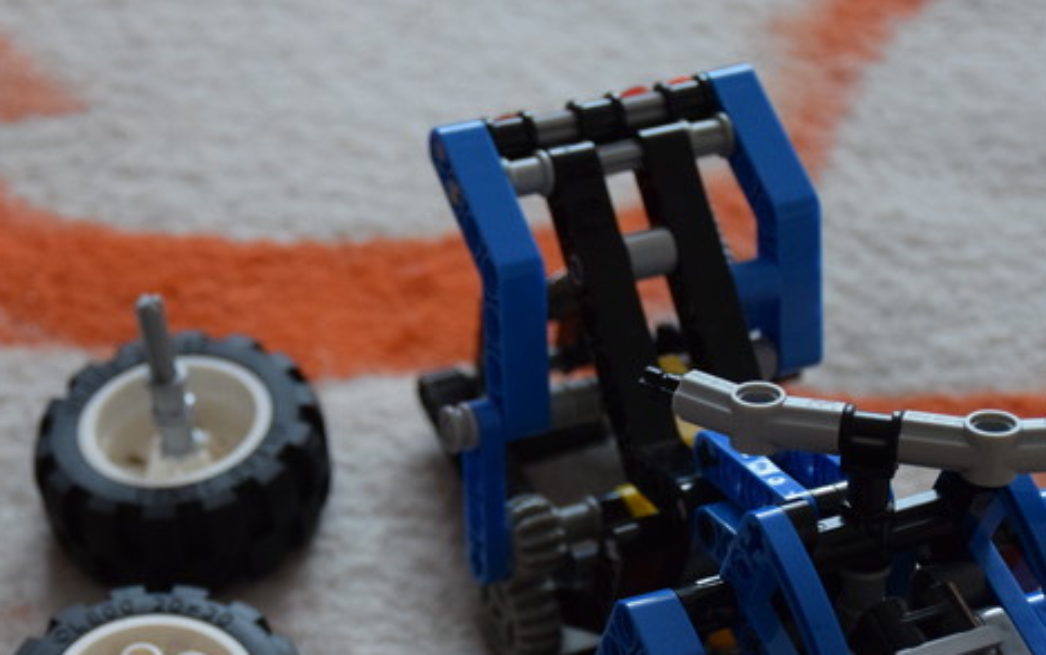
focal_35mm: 103
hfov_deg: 20.1
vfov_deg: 12.7
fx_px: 2937
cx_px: 331
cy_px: 545
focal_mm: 35
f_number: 4.2
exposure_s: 1/60
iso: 1600
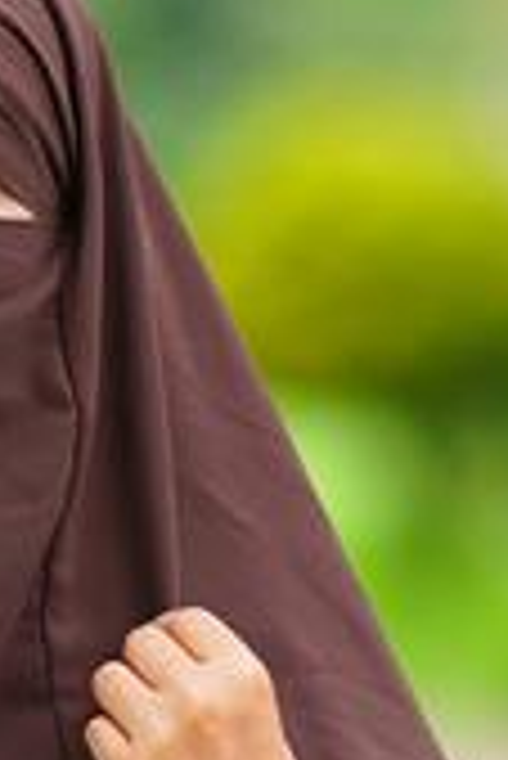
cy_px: 825
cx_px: -112
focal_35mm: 710
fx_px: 14996
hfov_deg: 1.9
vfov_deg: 2.9
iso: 100
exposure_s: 1/200
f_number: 1.4
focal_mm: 85
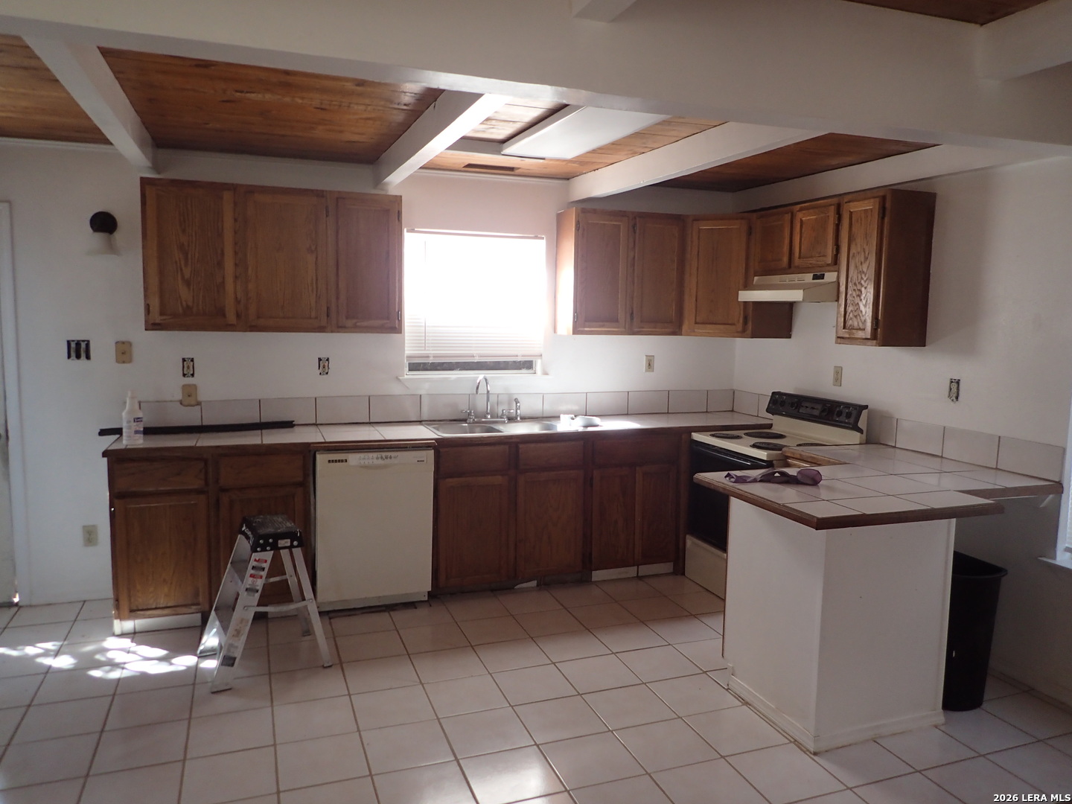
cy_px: 402
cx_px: 536
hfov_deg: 69.4
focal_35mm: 25
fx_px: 774
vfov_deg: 54.9
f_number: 2
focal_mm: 4.5
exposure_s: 1/60
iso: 160
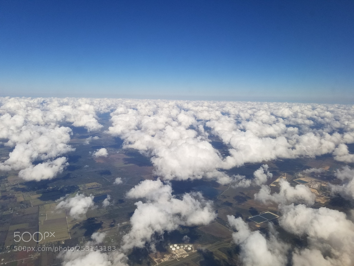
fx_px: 266
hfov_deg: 67.3
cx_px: 177
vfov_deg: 53.1
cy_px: 133
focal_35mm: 26
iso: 50
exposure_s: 1/3184
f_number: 1.7
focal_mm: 4.25
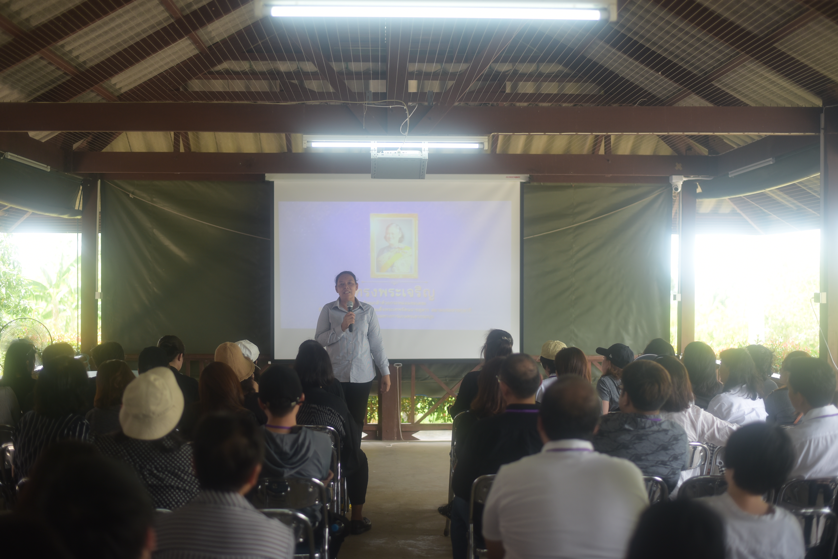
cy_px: 280
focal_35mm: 50
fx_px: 1164
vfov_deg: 27.0
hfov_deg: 39.6
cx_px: 419
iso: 320
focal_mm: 50
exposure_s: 1/400
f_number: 2
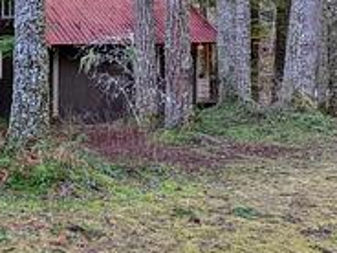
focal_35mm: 54
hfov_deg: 32.1
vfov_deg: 26.3
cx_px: -18
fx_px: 526
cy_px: 36
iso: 38
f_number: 2.2
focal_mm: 2.22
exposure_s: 1/41.4
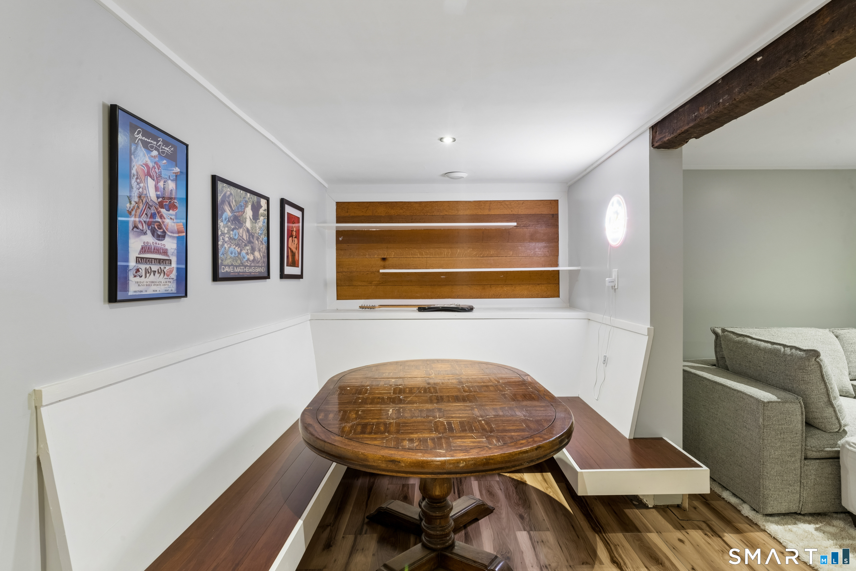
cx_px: 428
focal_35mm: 19
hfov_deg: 88.1
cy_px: 286
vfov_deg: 65.7
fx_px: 442
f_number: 13
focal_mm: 18.6
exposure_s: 1.3
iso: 400
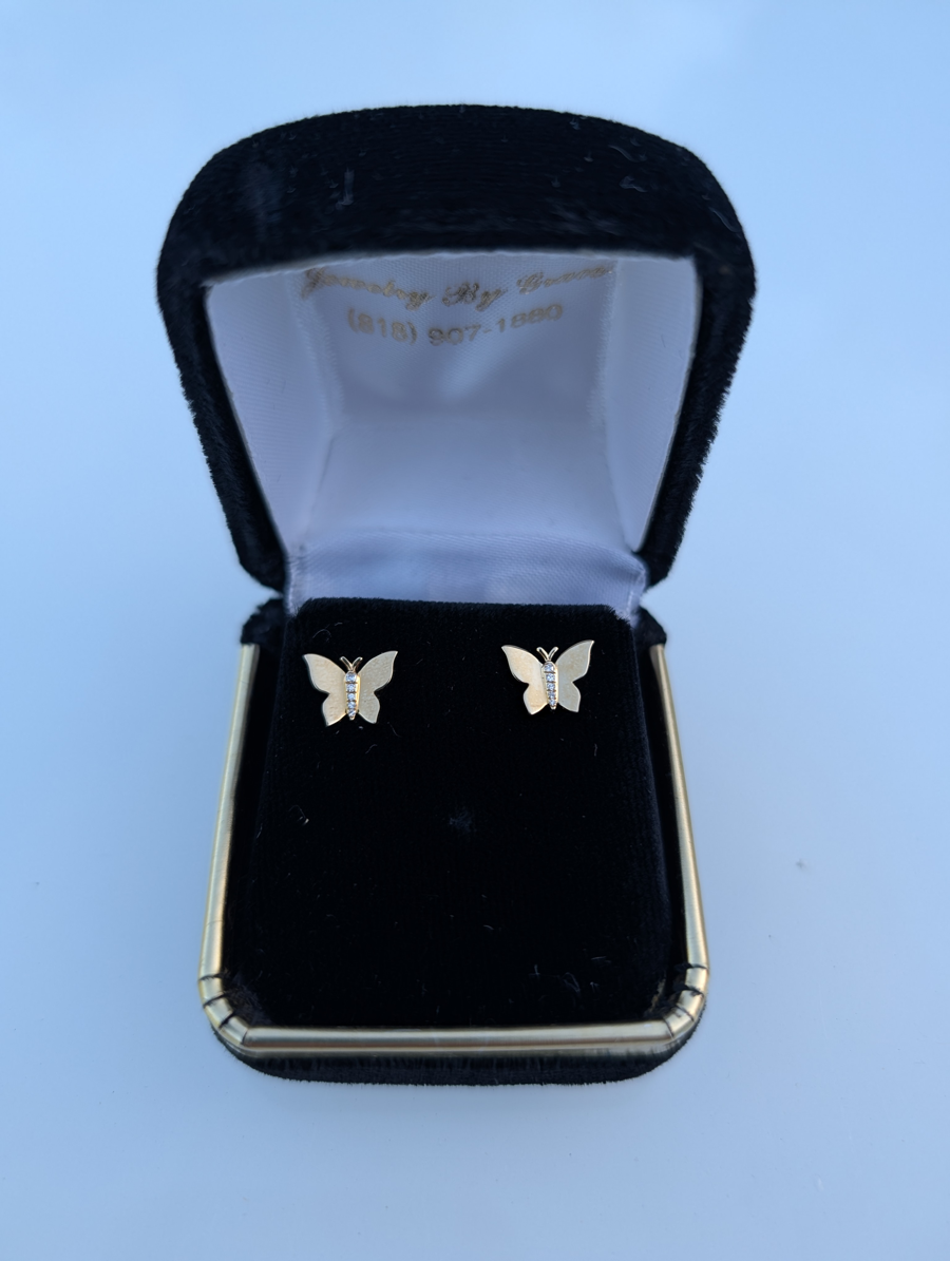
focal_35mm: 24
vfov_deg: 71.5
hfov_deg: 56.9
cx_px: 475
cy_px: 630
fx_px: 876
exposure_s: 1/150
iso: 27
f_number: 1.68
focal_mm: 6.9
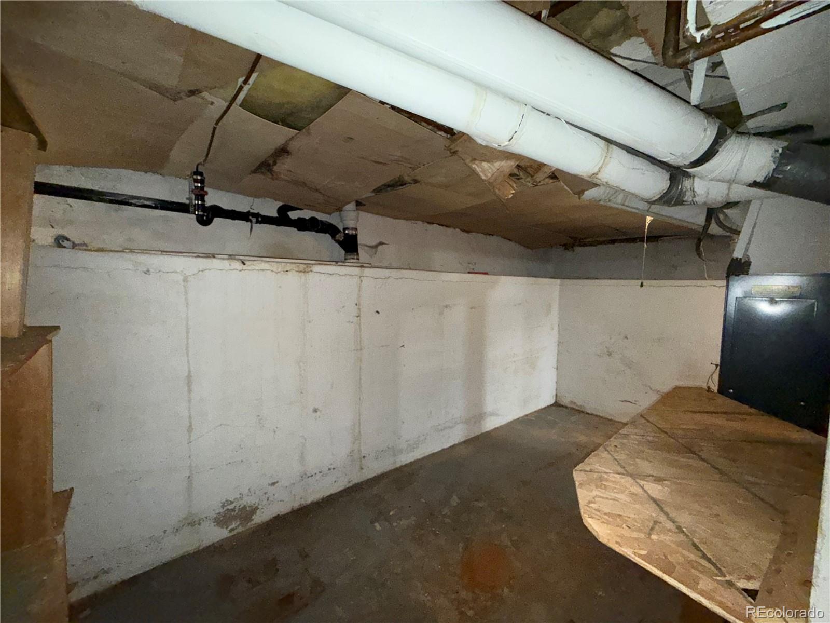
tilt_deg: -3.4
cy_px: 312
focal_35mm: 14
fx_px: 336
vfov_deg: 85.7
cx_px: 415
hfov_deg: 102.1
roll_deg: -1.8
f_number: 2.2
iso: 320
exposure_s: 1/60
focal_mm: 2.22
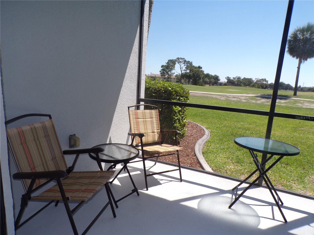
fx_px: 218
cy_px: 118
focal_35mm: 24
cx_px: 157
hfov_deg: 71.6
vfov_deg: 56.8
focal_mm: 4.3
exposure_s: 1/160
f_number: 5.8
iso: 80
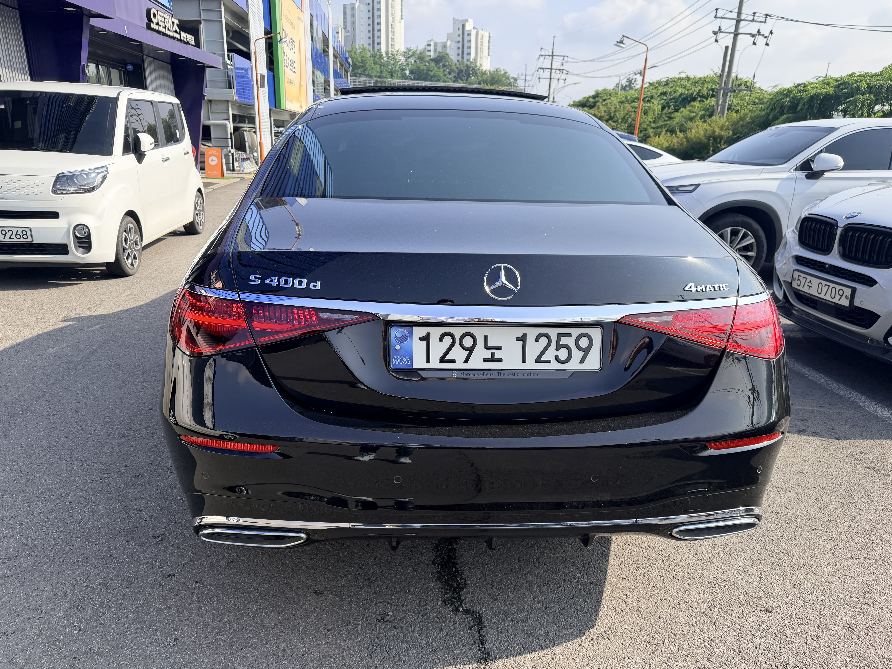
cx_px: 446
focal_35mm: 24
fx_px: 618
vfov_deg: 56.8
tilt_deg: -16.4
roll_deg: +1.2
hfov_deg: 71.6
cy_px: 334
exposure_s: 1/2611
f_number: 1.78
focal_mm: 6.76
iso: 100
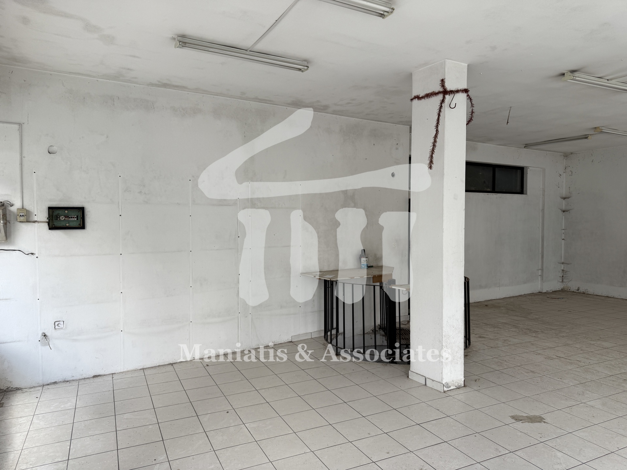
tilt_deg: -1.1
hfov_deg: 71.6
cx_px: 314
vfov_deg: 56.8
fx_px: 435
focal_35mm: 24
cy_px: 235
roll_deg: +0.4
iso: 64
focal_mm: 6.76
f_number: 1.78
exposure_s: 1/246
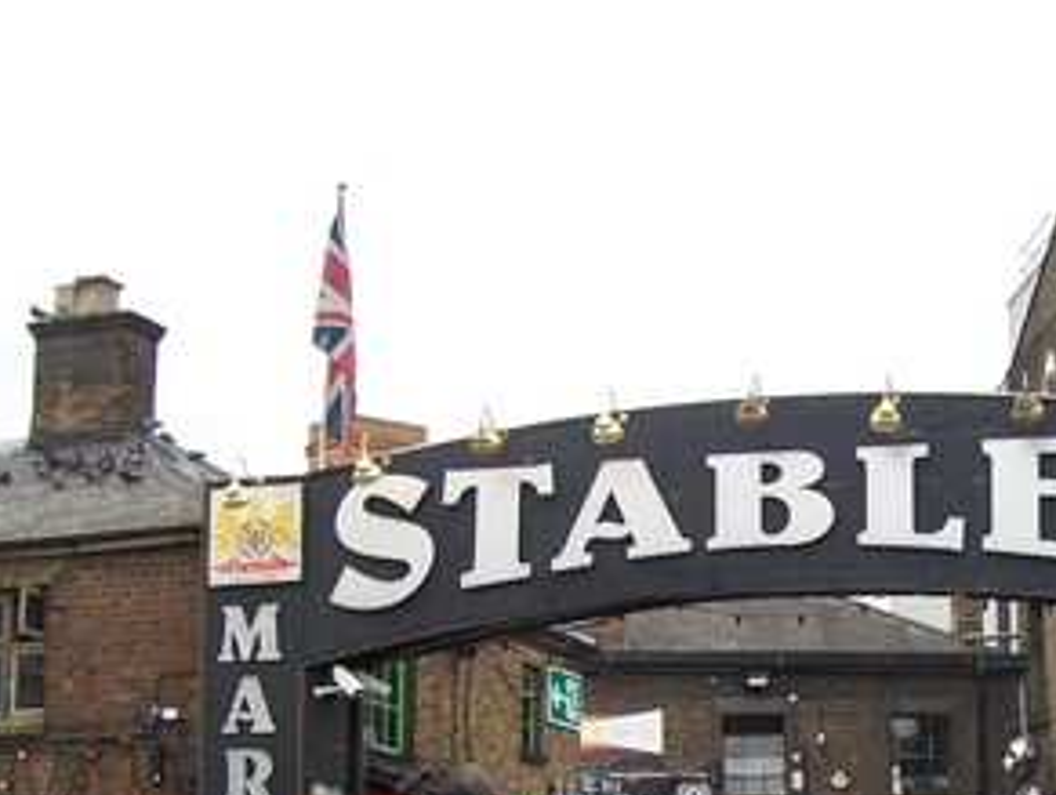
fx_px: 2138
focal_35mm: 70
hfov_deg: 27.2
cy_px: 621
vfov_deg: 20.8
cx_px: 842
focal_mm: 6.1
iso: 64
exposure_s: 1/250
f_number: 2.7
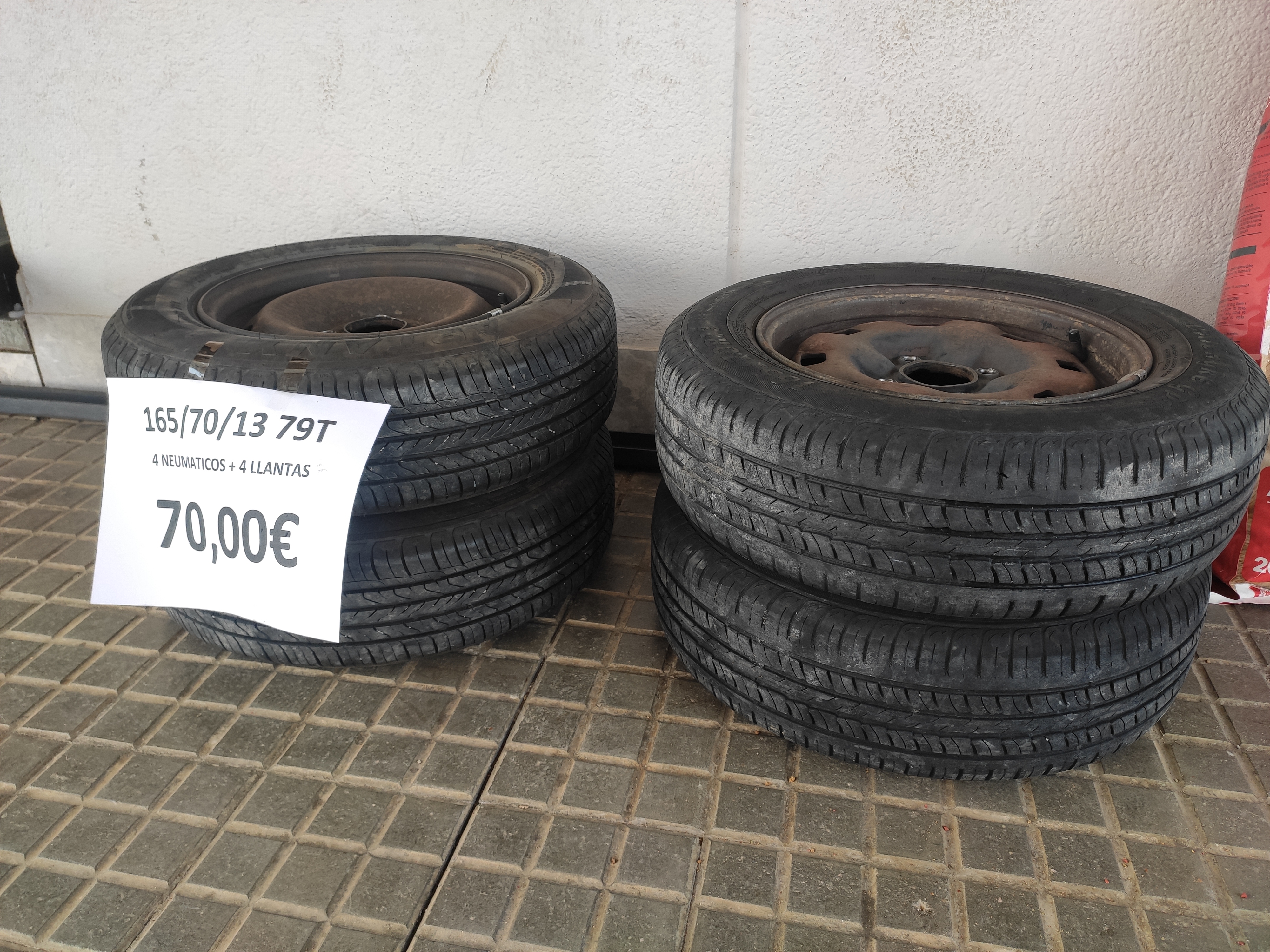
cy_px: 476
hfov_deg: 67.3
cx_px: 635
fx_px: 954
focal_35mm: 26
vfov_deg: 53.1
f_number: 1.75
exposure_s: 1/100
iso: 115
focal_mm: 4.77
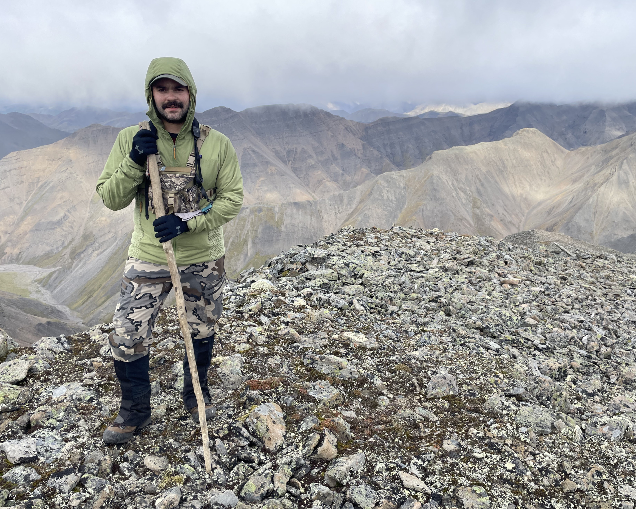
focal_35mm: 28
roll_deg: -0.9
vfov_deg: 51.5
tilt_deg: -16.5
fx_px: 527
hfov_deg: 62.1
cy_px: 247
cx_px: 348
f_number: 1.6
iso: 32
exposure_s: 1/1401
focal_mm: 4.2
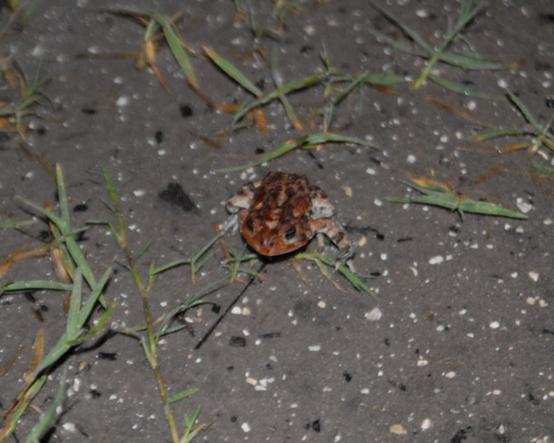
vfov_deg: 13.8
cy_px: 222
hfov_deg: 17.2
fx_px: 1836
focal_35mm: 112
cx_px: 285
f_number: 2.8
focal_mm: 66
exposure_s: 1/80
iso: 1100
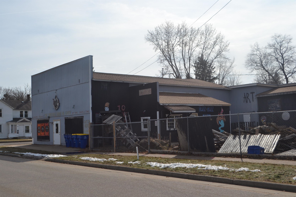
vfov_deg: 31.9
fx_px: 345
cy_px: 98
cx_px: 148
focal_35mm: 42
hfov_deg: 46.4
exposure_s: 1/320
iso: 100
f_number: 9
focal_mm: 28
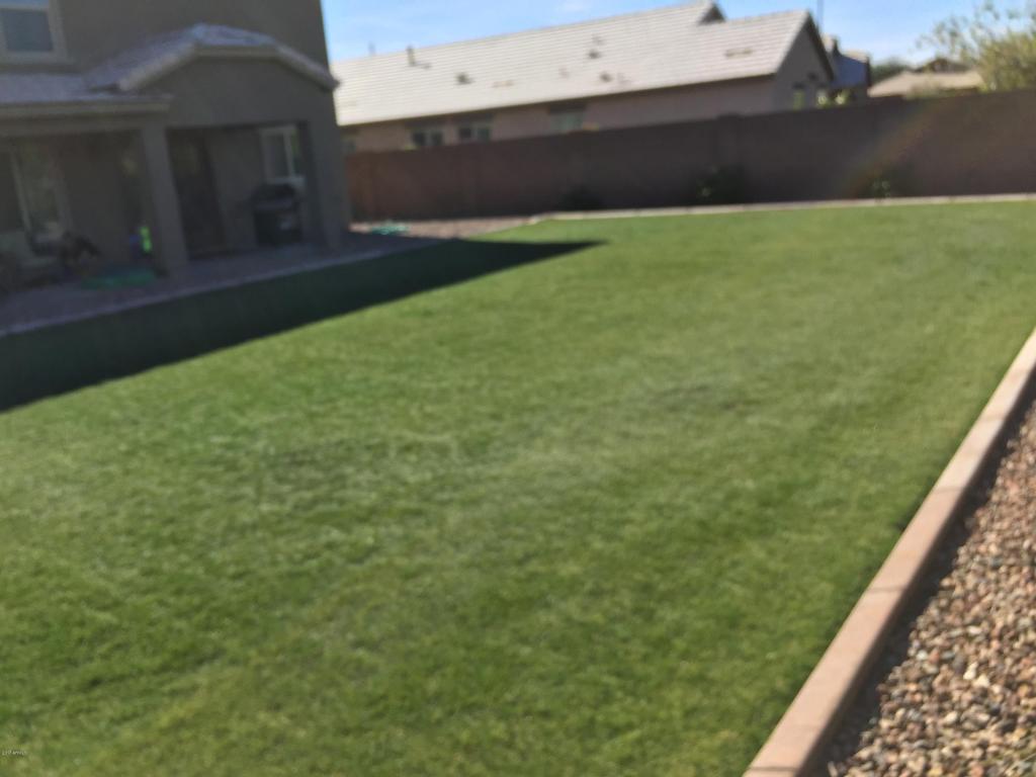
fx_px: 868
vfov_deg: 48.2
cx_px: 518
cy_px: 388
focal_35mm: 29
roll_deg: +5.1
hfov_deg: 61.7
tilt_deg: -13.3
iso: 32
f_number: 2.2
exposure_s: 1/1647
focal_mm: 4.15
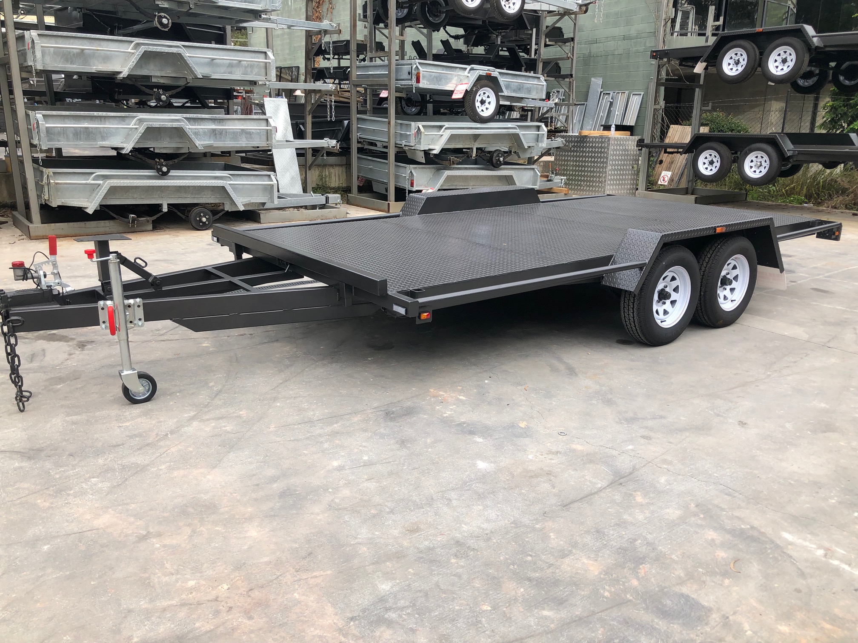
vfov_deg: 49.7
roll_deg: -0.1
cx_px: 429
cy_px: 322
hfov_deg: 63.4
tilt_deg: -14.5
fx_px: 694
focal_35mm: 28
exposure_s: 1/390
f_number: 1.8
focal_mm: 4
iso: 20
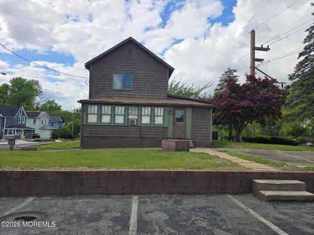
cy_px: 118
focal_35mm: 23
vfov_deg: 58.9
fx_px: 209
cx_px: 157
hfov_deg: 73.9
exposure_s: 1/919
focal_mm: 6.3
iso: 12
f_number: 1.7
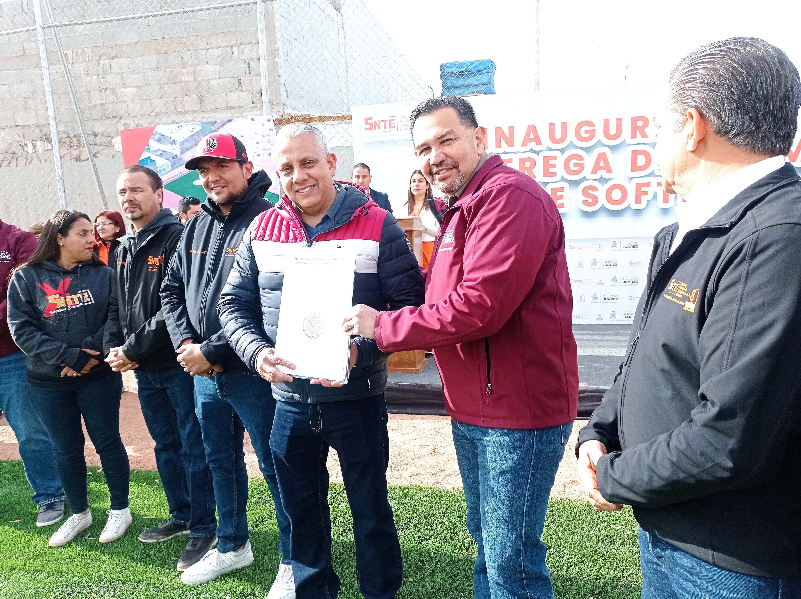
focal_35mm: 28
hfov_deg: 63.5
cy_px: 300
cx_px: 400
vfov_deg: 49.7
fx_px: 647
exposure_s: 1/1085
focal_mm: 4.7
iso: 101
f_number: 1.79
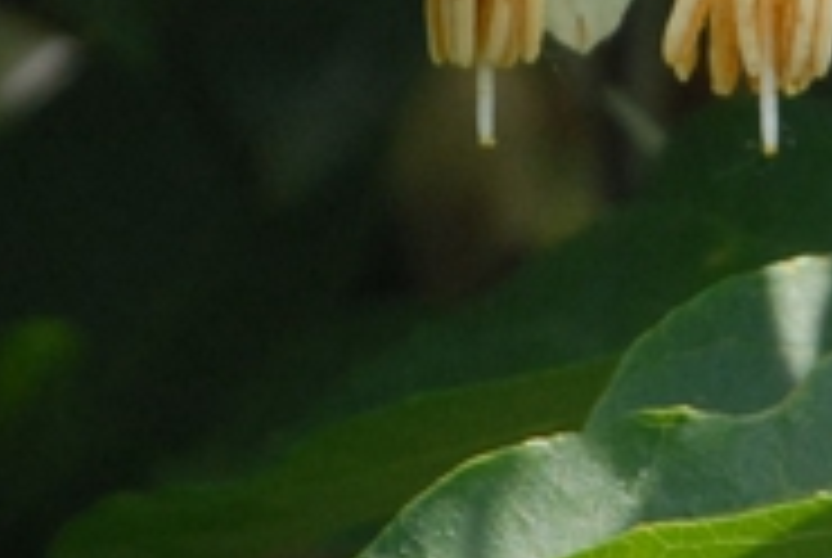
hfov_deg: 1.1
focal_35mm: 1826
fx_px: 42268
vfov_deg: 0.8
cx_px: 648
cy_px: -178
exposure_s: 1/200
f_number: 8
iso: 400
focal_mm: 220
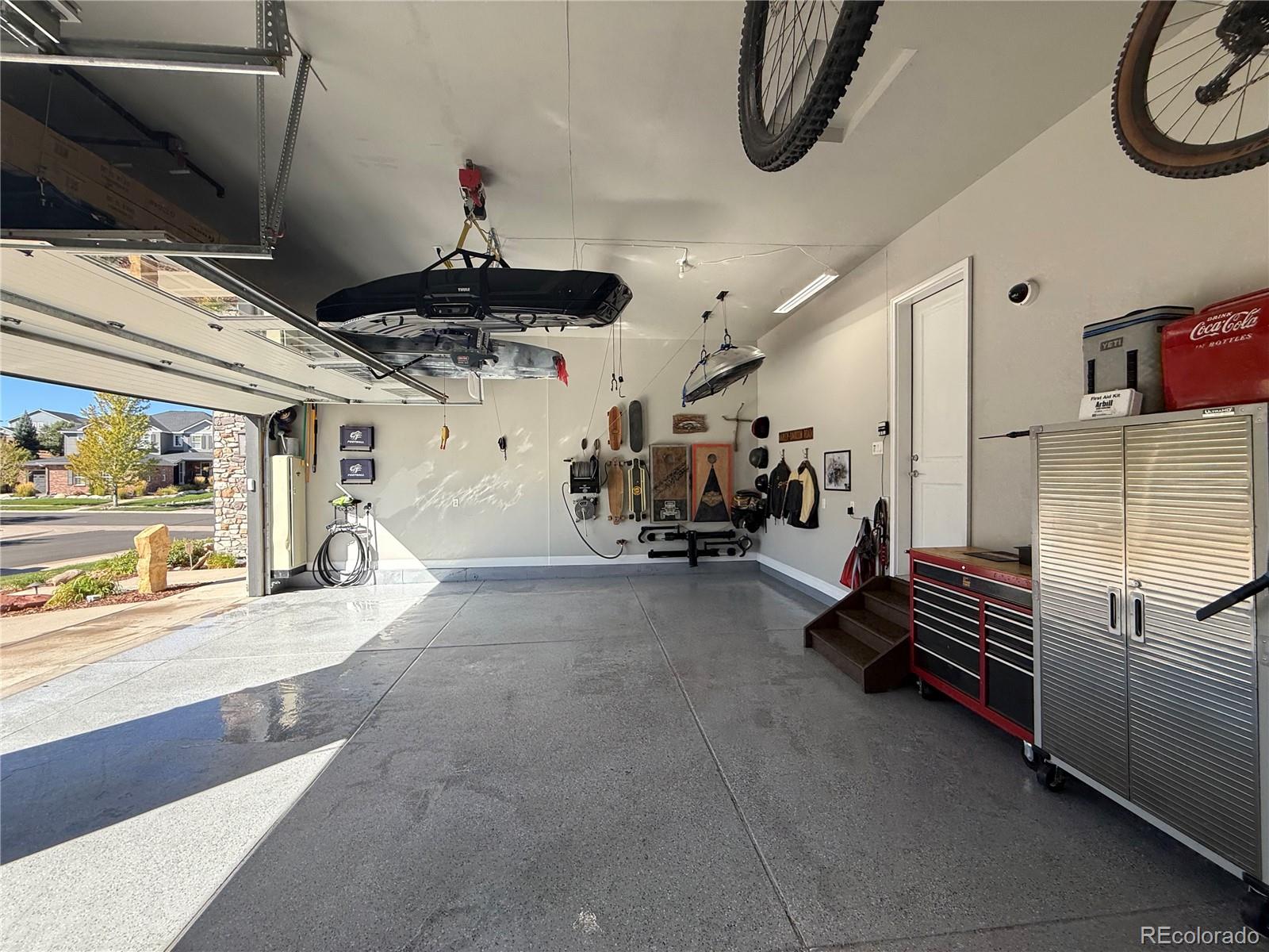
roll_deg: +0.5
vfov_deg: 85.7
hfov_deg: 102.1
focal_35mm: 14
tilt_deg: -0.1
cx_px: 634
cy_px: 476
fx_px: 513
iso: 64
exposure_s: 1/411
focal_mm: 2.22
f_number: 2.2
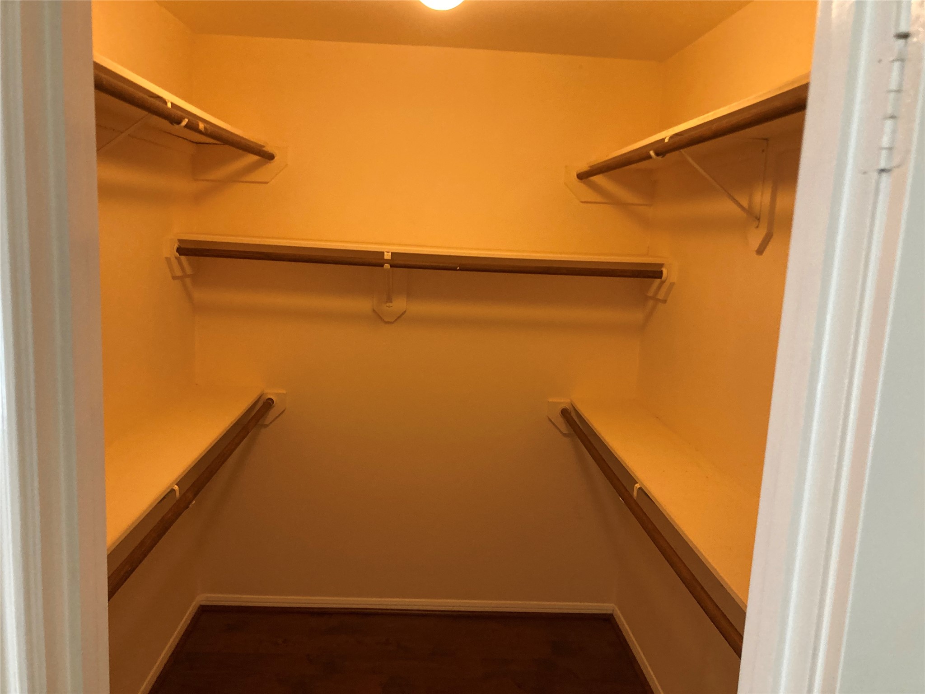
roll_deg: -3.2
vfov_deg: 49.7
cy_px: 347
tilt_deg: -9.9
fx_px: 748
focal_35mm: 28
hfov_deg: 63.4
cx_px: 462
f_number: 1.8
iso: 250
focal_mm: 3.99
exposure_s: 1/40
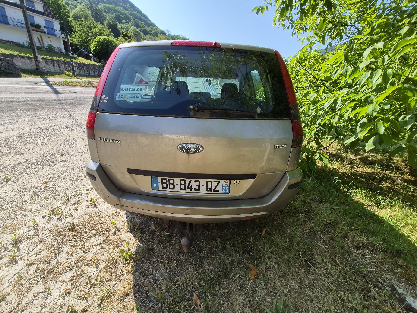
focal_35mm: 13
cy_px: 156
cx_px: 208
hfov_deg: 106.2
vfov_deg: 89.9
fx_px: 157
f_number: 2.2
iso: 40
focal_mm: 1.74
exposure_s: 1/1250
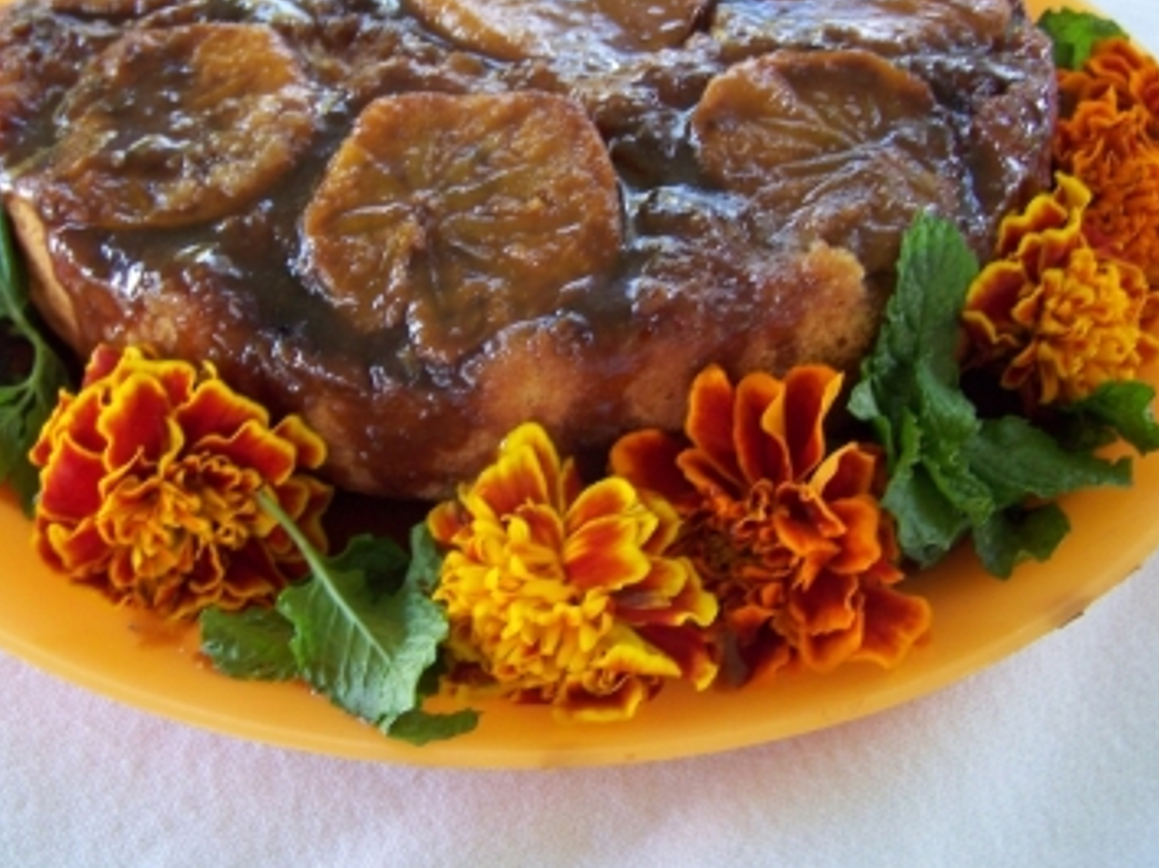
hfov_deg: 34.9
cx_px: 507
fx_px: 1840
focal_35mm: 55
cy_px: 301
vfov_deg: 26.4
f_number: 2.8
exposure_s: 1/30
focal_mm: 6.3
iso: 125
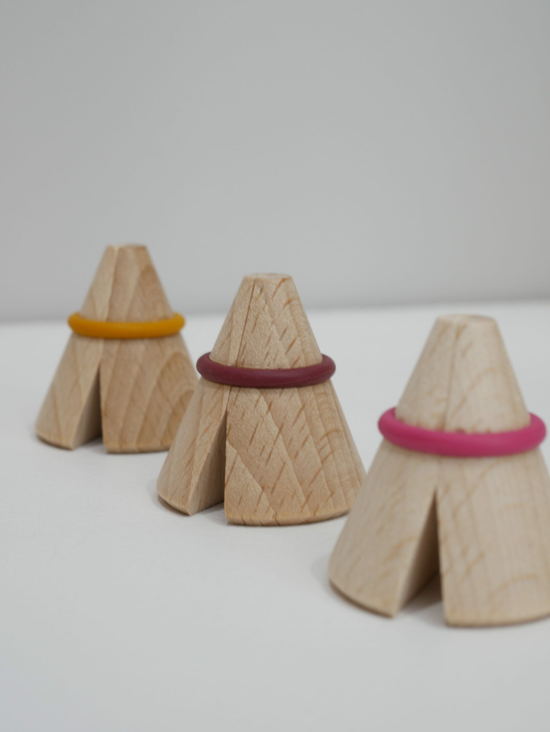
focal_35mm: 59
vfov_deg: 32.6
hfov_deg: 24.8
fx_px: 1249
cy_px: 323
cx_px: 317
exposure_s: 1/13
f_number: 7.1
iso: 200
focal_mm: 25
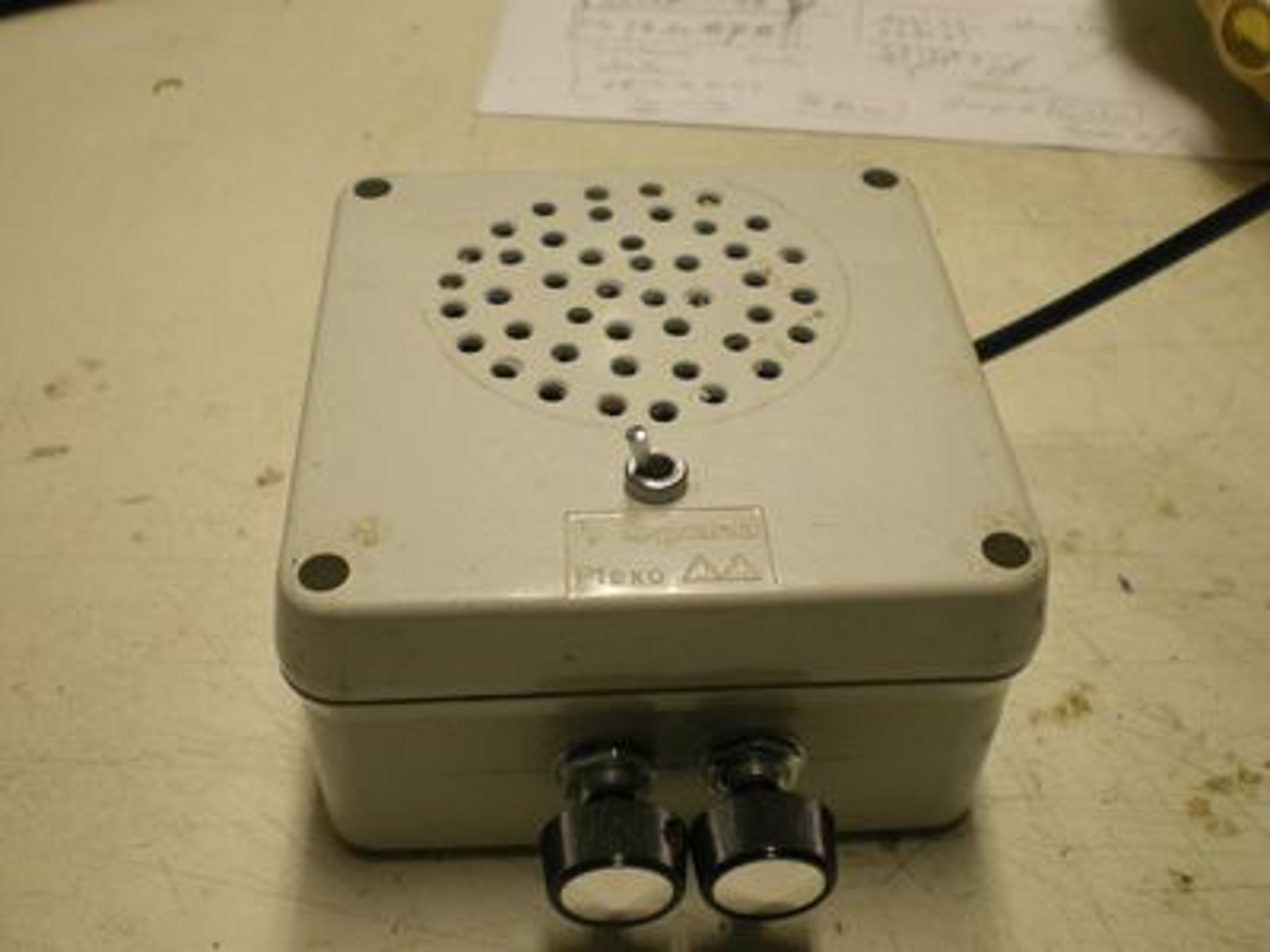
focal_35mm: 38
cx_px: 635
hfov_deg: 49.0
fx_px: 1394
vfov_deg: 37.7
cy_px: 476
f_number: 3.1
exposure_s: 1/50
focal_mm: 6.3
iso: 200
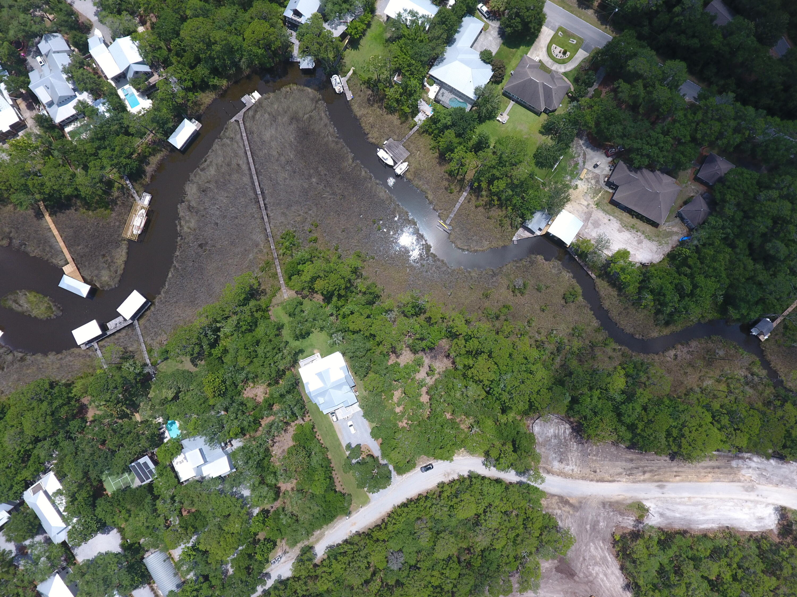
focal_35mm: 20
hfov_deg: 81.7
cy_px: 298
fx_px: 460
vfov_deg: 66.0
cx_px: 398
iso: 100
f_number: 2.8
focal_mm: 3.61
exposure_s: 1/803
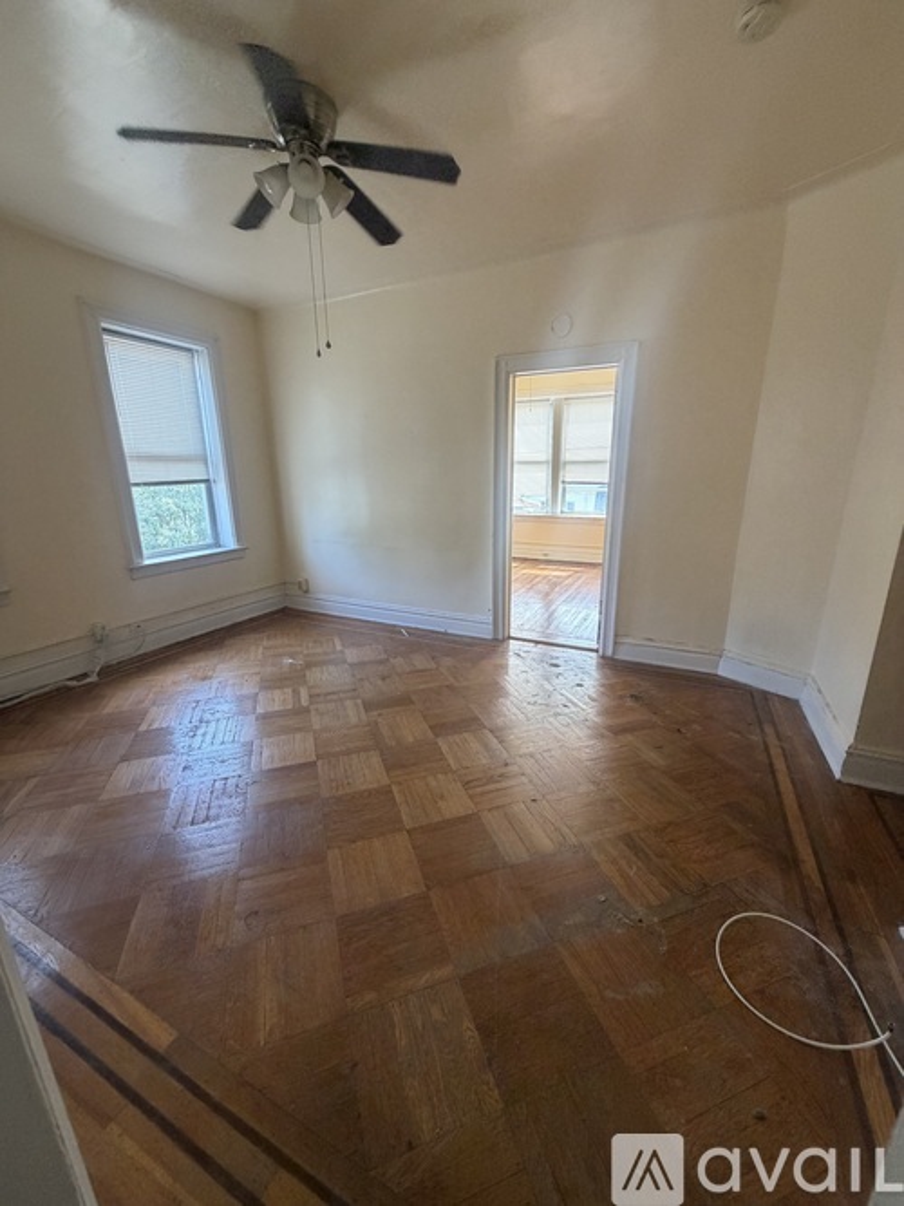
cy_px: 603
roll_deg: +1.6
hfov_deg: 85.7
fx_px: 488
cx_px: 452
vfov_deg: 102.1
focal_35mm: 14
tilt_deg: -14.1
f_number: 2.2
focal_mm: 2.22
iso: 320
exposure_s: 1/121
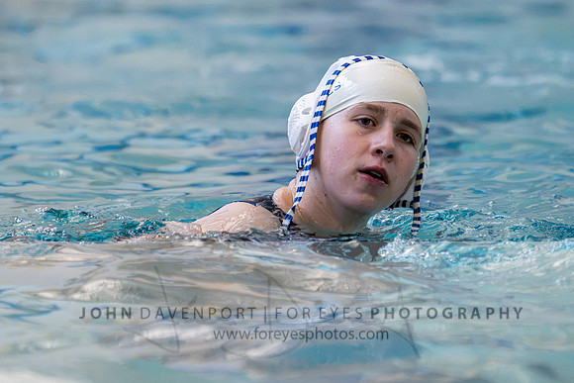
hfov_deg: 4.6
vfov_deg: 3.0
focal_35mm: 452
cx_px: 300
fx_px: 7202
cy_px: 85
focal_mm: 280
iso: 11400
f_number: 4
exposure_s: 1/1000
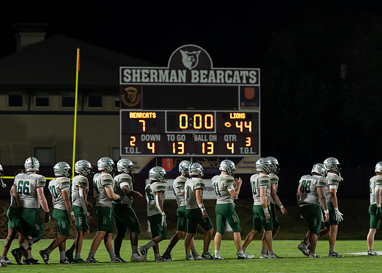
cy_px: 143
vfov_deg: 8.1
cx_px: 188
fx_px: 1930
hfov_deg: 11.3
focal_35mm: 178
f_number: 2.8
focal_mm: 133
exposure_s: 1/320
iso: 1250
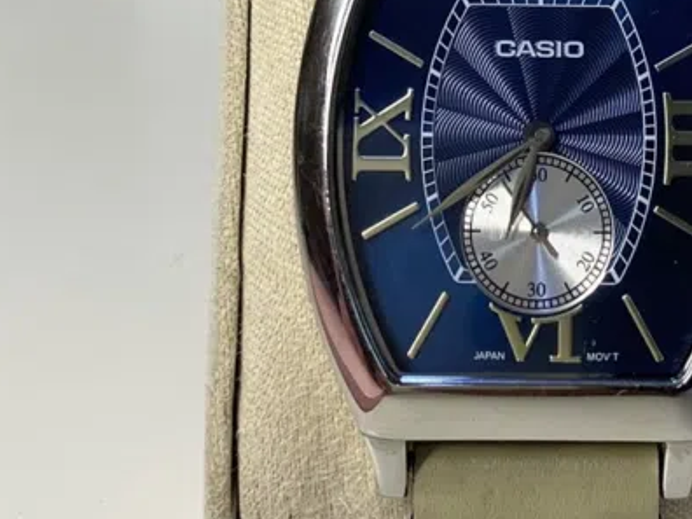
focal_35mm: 42
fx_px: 840
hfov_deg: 43.5
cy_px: 190
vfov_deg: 34.2
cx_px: 512
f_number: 1.8
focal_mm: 4.25
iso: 64
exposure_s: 1/118
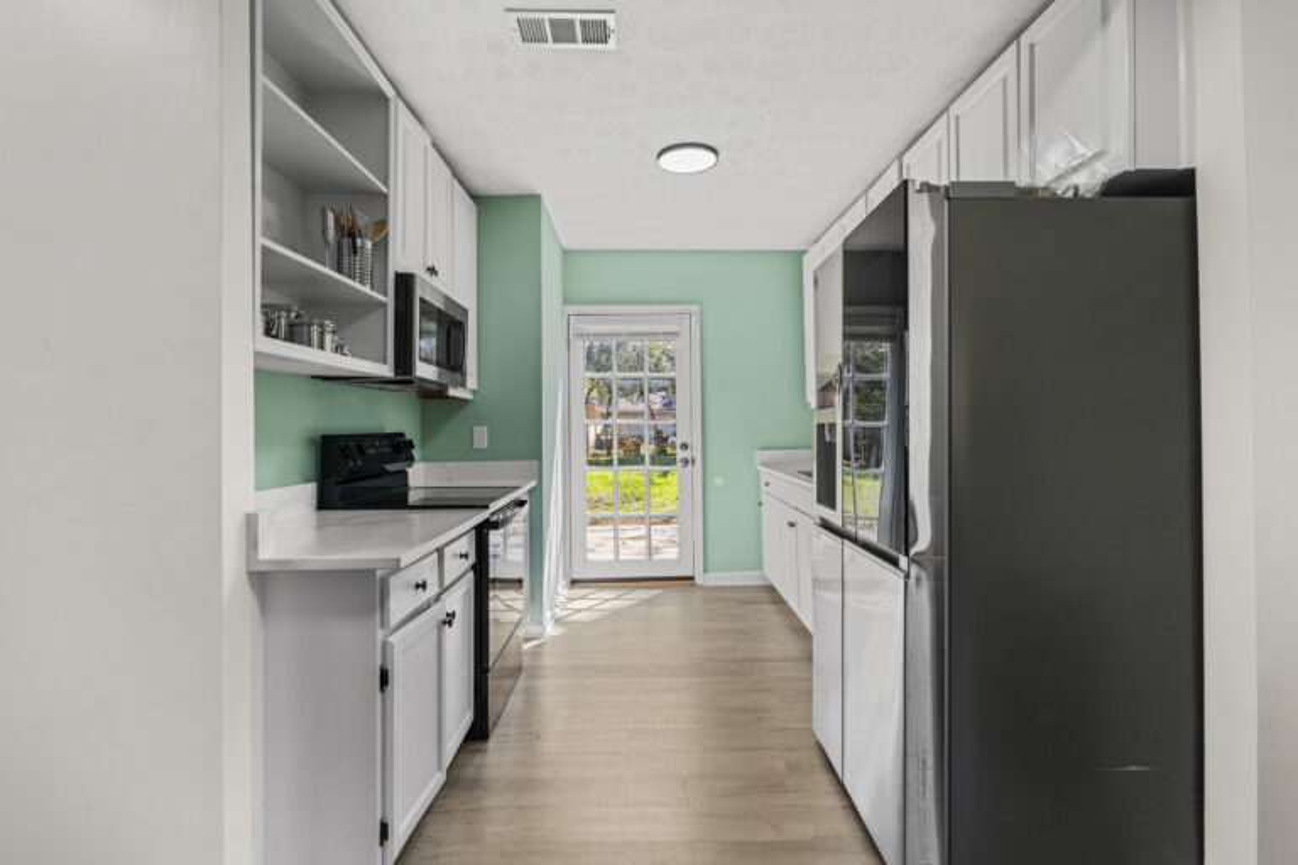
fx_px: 649
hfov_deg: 90.0
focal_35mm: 18
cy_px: 432
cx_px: 649
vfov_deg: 67.4
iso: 800
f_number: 6.3
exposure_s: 1/13
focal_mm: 18
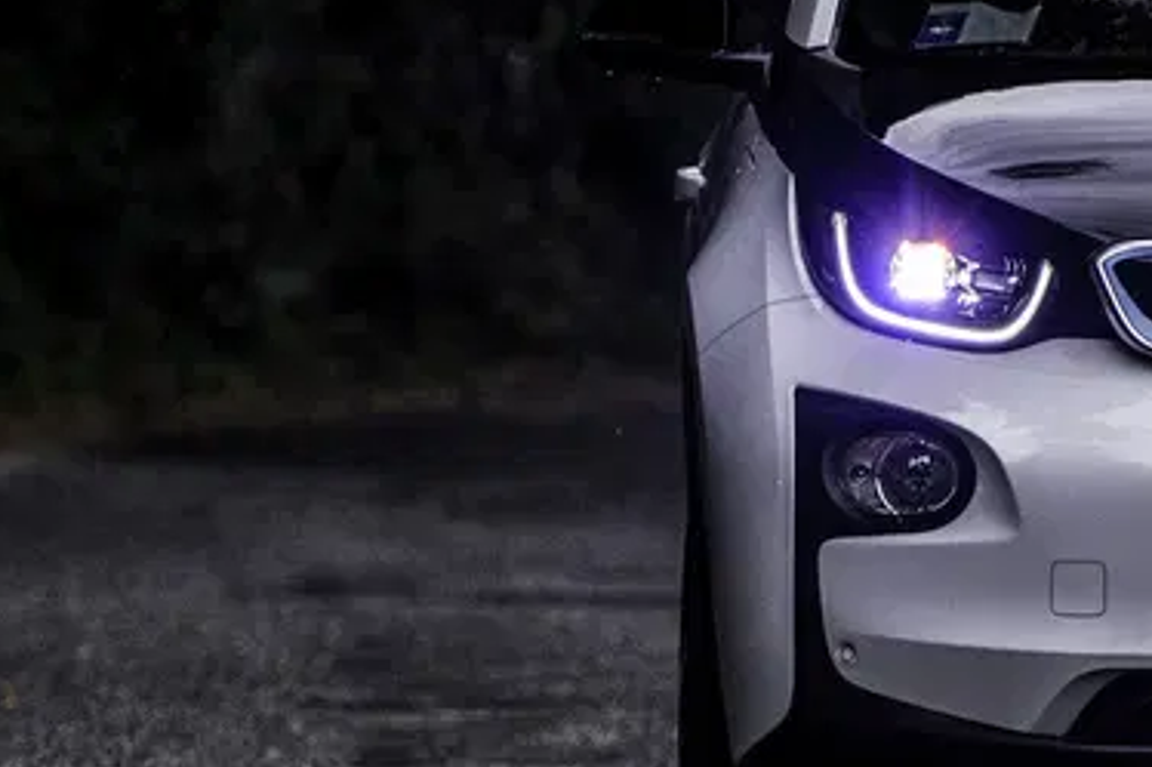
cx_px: 810
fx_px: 27730
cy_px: 390
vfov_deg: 1.6
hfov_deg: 2.4
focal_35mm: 867
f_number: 6.3
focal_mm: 270
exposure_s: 1/640
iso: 200
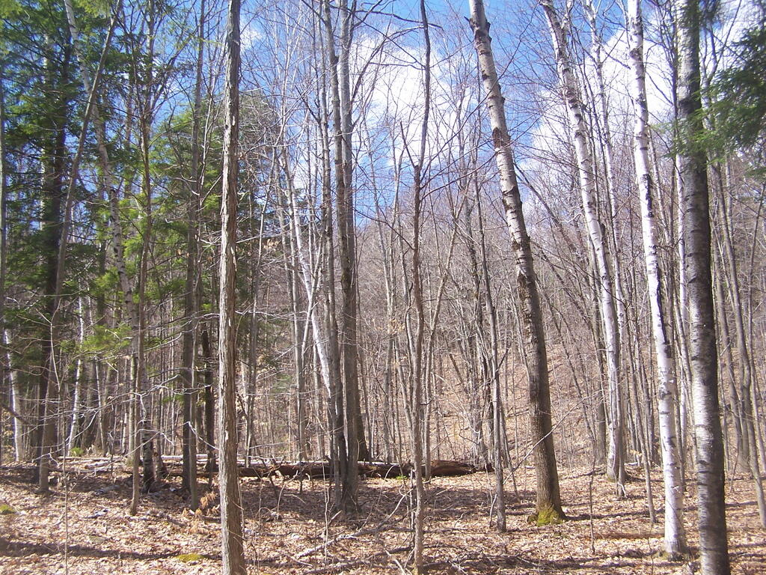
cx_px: 383
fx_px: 841
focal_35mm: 38
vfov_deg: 37.7
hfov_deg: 49.0
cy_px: 288
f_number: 2.8
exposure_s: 1/100
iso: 80
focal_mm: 6.3
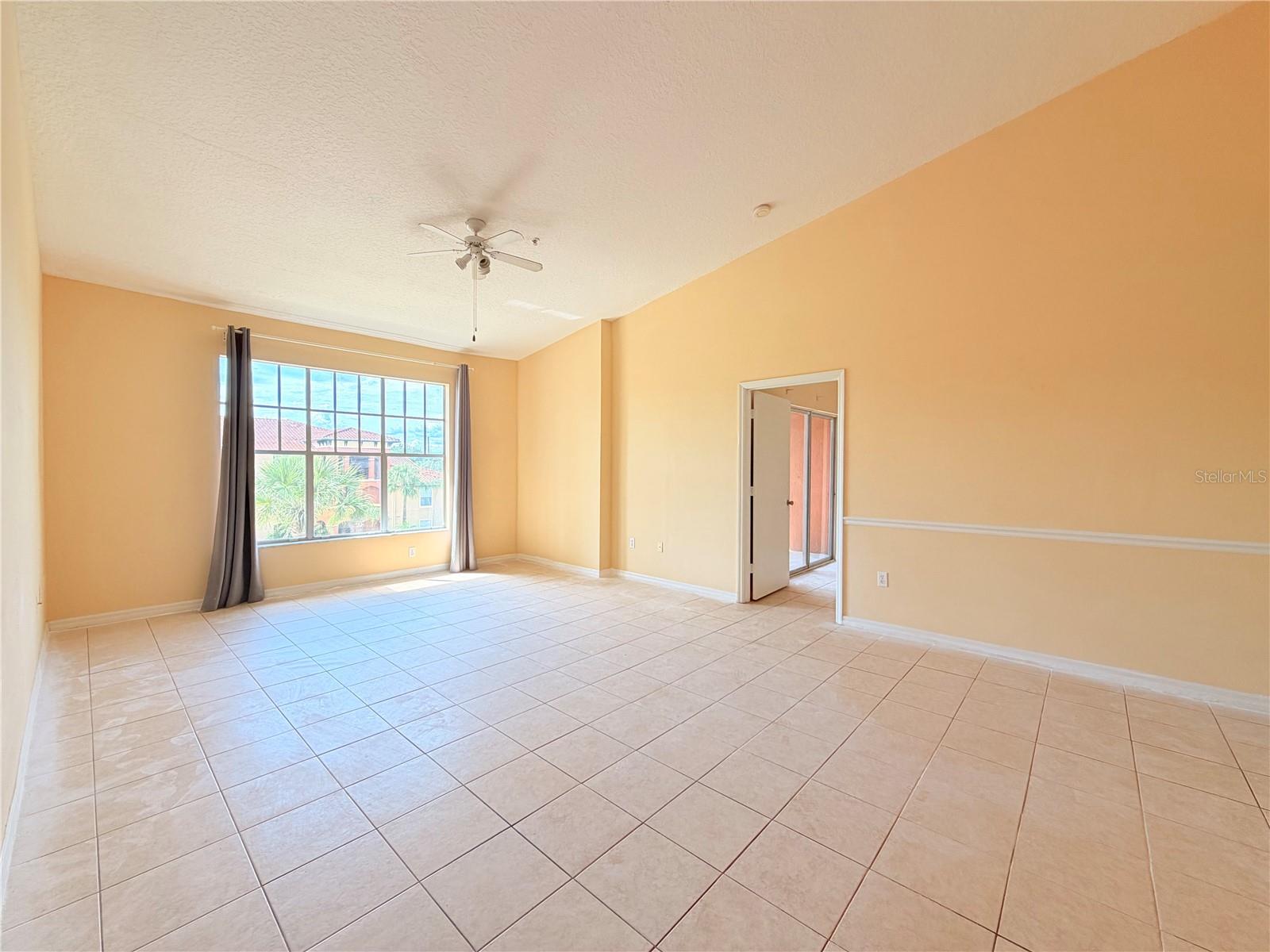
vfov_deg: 85.7
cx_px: 635
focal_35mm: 14
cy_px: 476
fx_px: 514
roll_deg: +0.1
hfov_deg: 102.1
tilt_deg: -1.2
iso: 50
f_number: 2.2
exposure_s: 1/158
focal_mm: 2.22
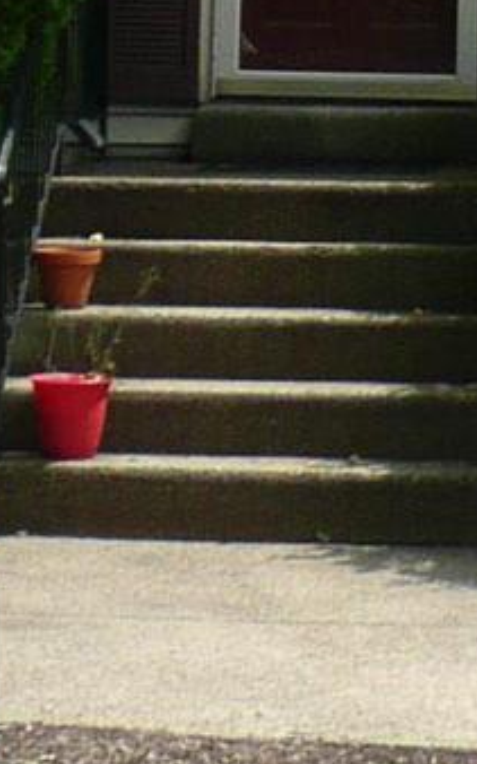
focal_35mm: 222
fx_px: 4621
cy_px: -965
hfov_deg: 5.9
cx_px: 581
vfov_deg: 8.7
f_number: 3.5
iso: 100
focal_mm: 5.2
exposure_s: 1/500
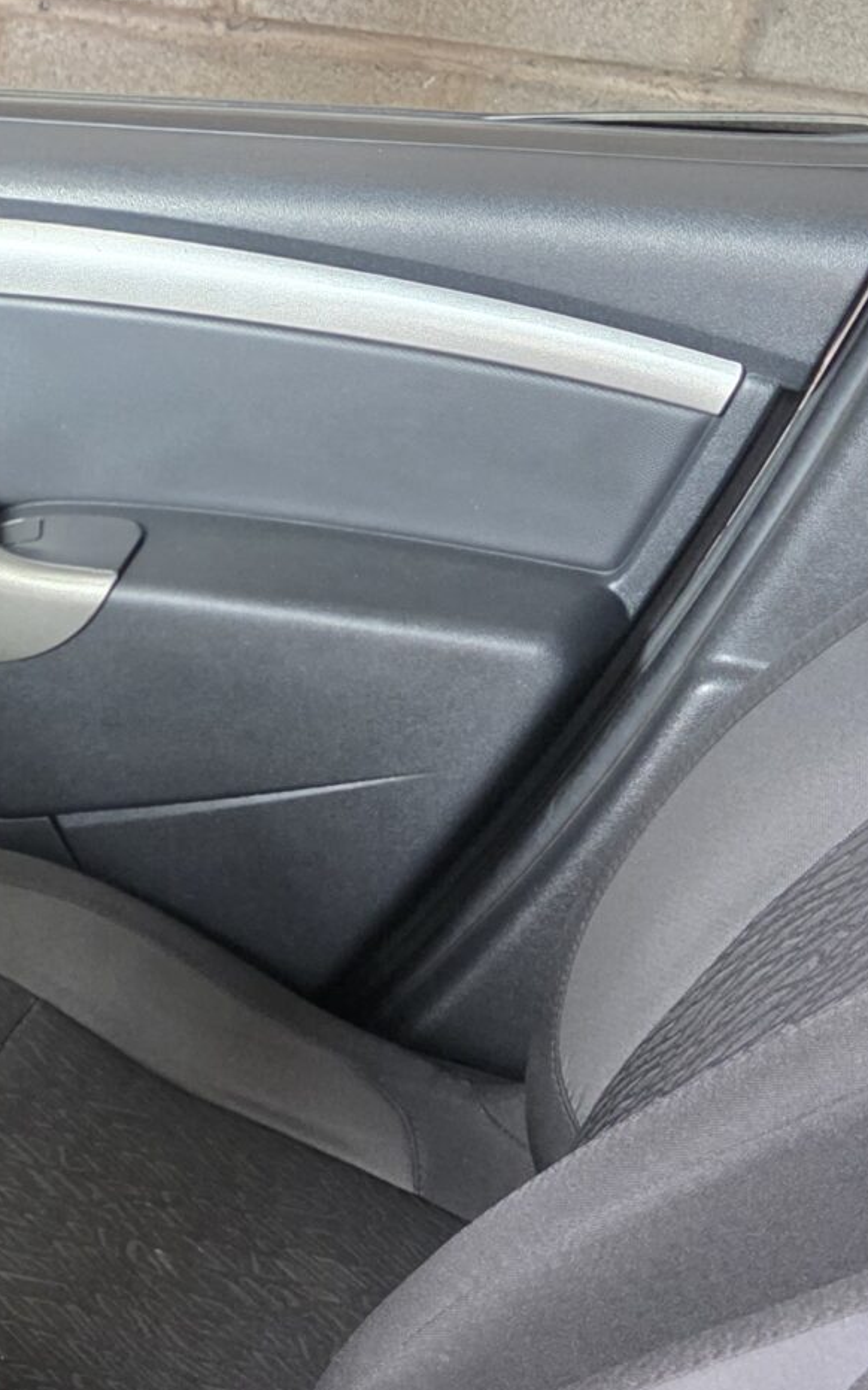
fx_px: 2537
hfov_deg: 15.9
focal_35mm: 67
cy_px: 1162
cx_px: -780
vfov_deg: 29.7
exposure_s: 1/50
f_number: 1.7
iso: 1600
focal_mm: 6.3
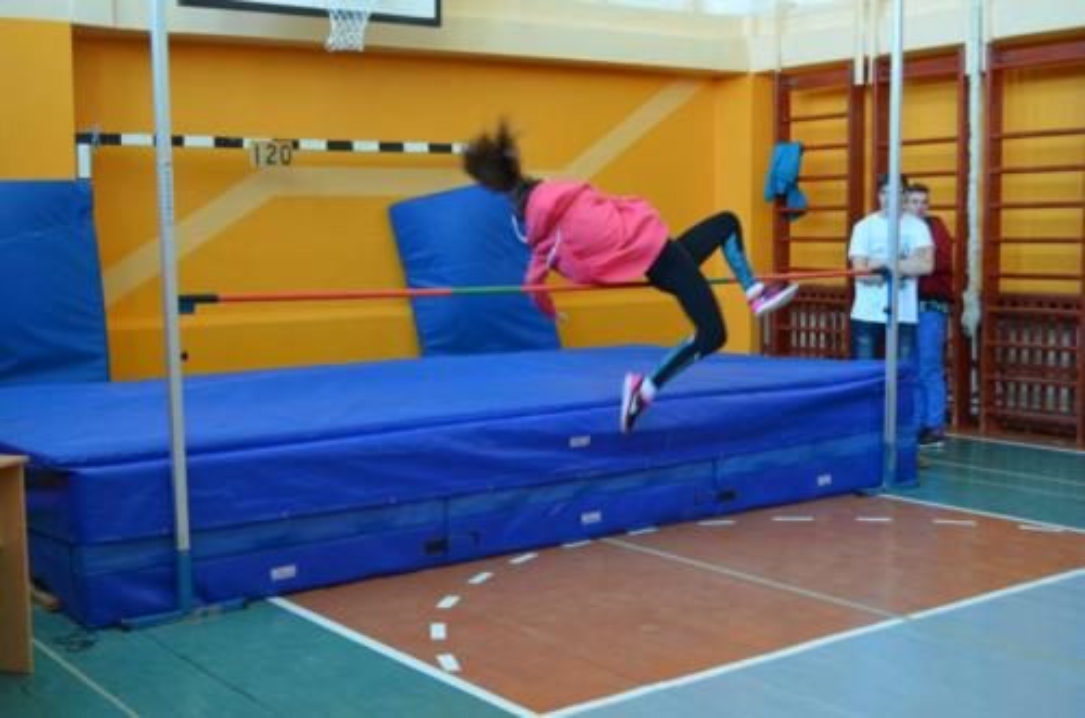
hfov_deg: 41.2
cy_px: 359
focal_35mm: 48
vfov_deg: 27.9
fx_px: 1443
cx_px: 542
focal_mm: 32
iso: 1600
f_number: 4.8
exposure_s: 1/100
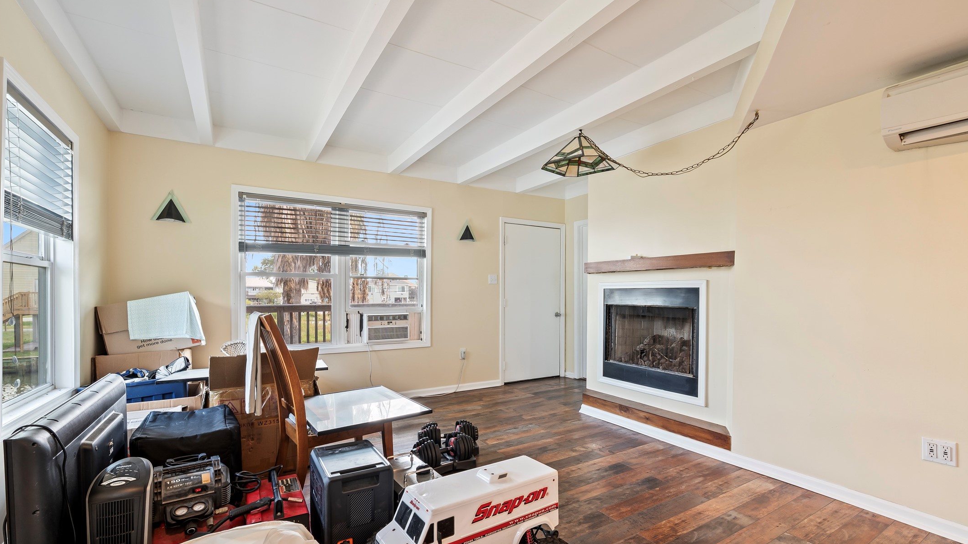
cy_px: 301
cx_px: 487
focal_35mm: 16
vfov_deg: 66.9
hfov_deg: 99.4
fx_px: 411
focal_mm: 15
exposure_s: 1/3
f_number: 6.3
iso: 125
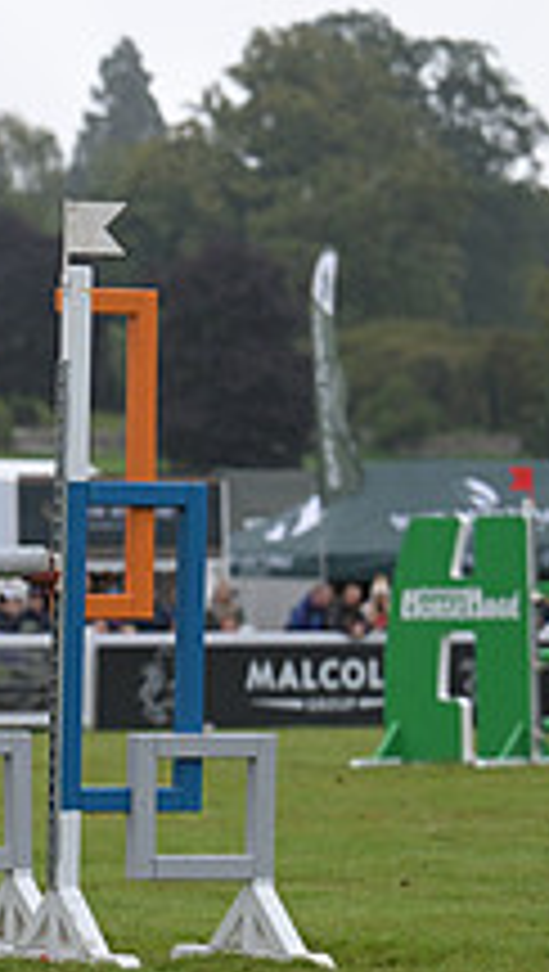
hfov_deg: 3.6
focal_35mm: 337
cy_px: 394
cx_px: -634
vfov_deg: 6.4
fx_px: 8694
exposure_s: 1/1250
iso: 800
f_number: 4
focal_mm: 120
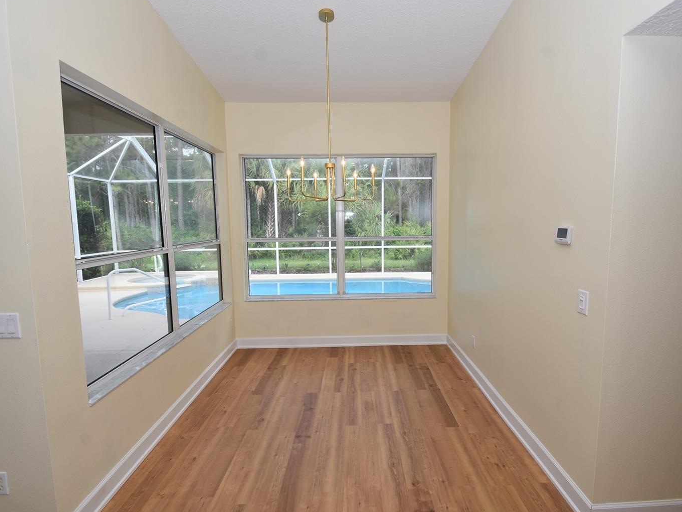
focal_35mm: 17
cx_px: 361
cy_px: 252
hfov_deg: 90.9
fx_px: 335
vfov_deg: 74.7
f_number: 5
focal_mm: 10
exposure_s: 1/100
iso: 200
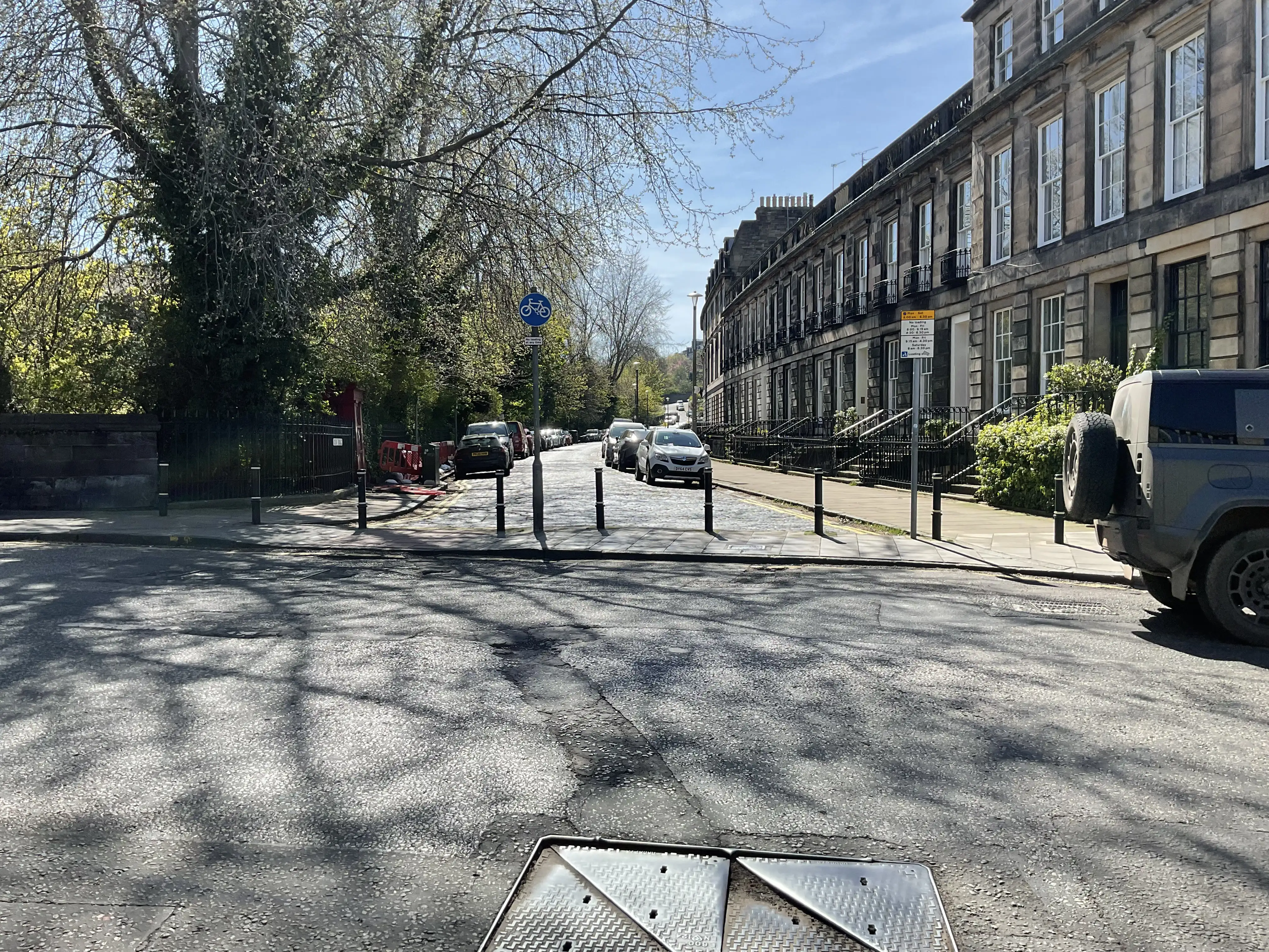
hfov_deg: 61.7
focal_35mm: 29
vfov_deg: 48.2
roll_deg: +0.5
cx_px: 634
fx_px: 1063
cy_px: 476
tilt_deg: -1.9
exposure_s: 1/1250
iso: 16
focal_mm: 3
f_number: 1.8
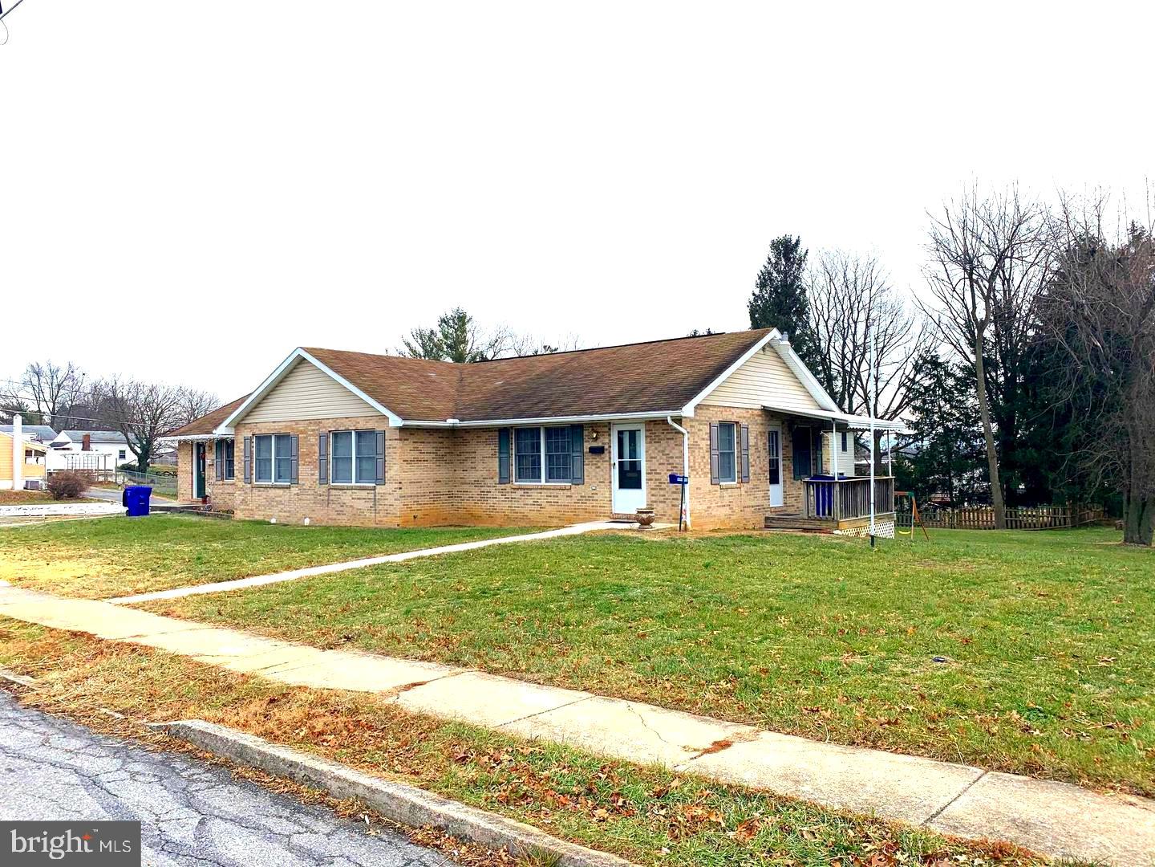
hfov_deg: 67.3
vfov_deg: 53.1
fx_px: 868
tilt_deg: +0.3
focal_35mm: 26
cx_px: 578
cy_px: 434
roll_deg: +0.2
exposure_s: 1/1387
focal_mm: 4.25
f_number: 1.8
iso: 25
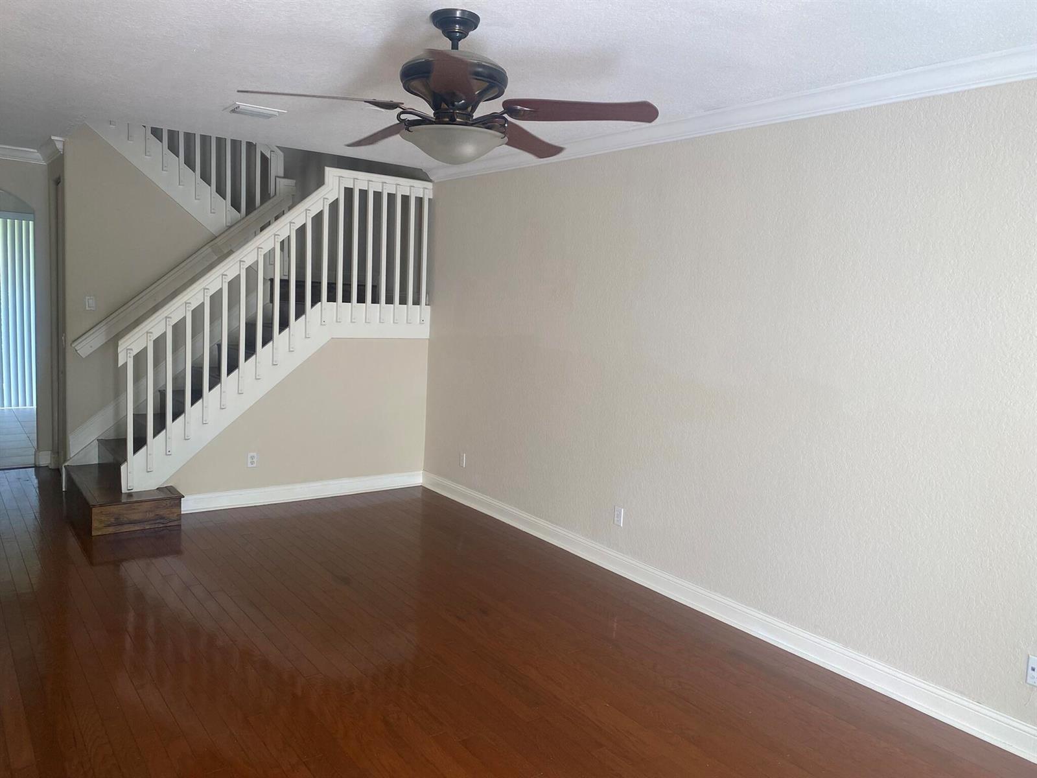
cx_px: 518
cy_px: 389
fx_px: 779
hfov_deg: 67.3
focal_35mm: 26
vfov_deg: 53.1
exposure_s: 1/120
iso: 80
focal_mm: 4.25
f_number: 1.8
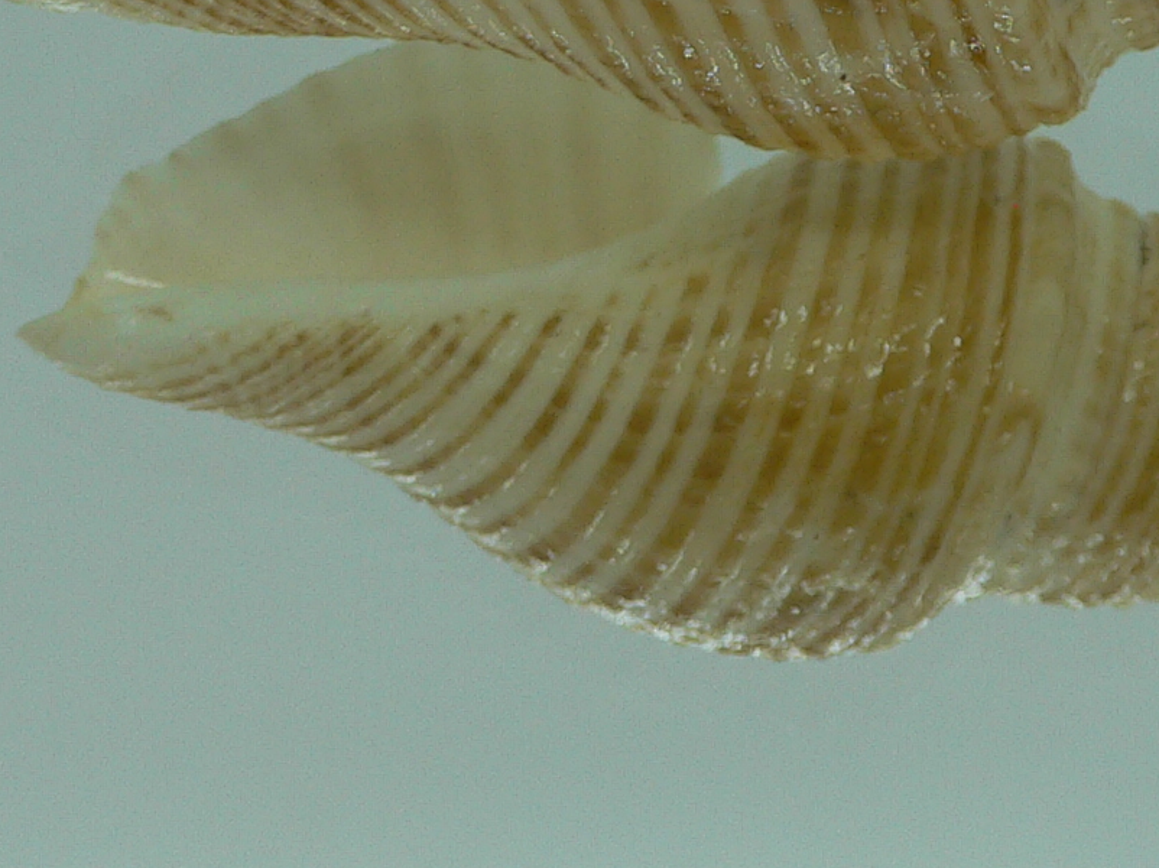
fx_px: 2946
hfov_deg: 22.1
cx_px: 853
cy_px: -9
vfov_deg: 16.4
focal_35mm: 88
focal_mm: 4.6
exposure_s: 1/60
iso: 80
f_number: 2.8
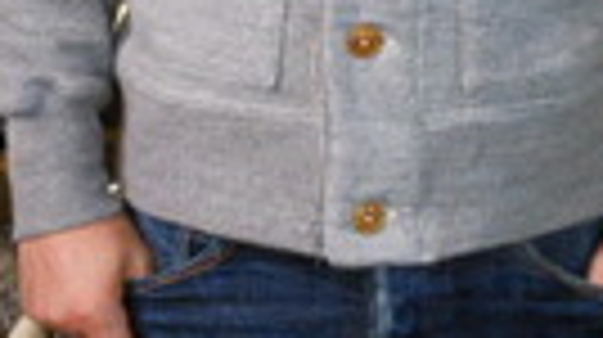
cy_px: -169
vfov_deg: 14.1
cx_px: 378
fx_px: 1278
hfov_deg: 26.5
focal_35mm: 80
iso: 400
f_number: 3.7
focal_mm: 5
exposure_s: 1/25
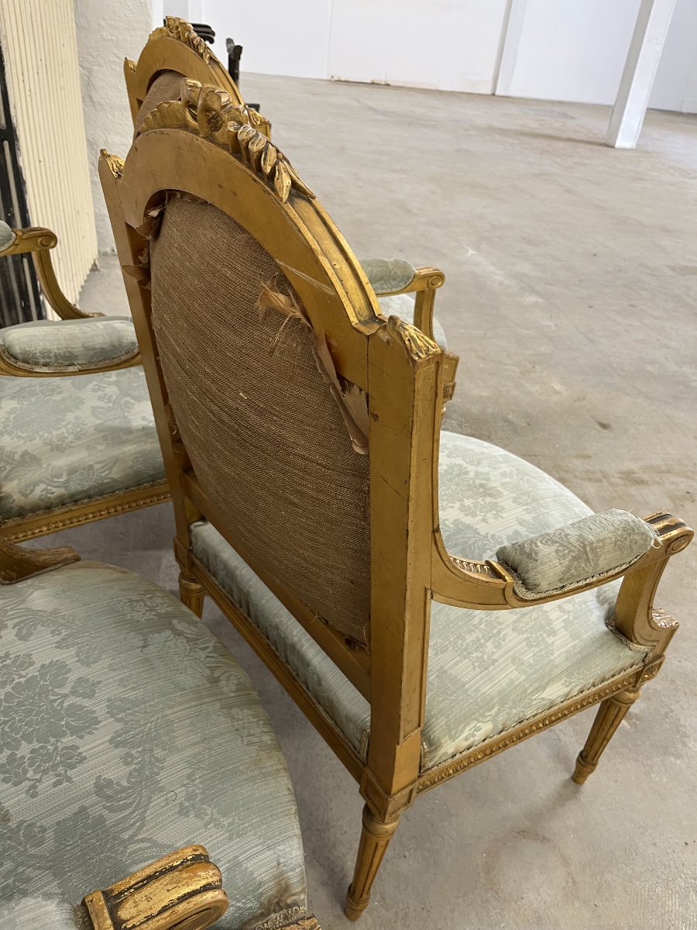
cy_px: 465
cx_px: 348
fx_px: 698
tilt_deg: -33.9
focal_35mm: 26
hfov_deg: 53.1
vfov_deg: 67.3
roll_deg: -5.6
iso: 80
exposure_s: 1/50
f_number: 1.6
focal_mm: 5.1
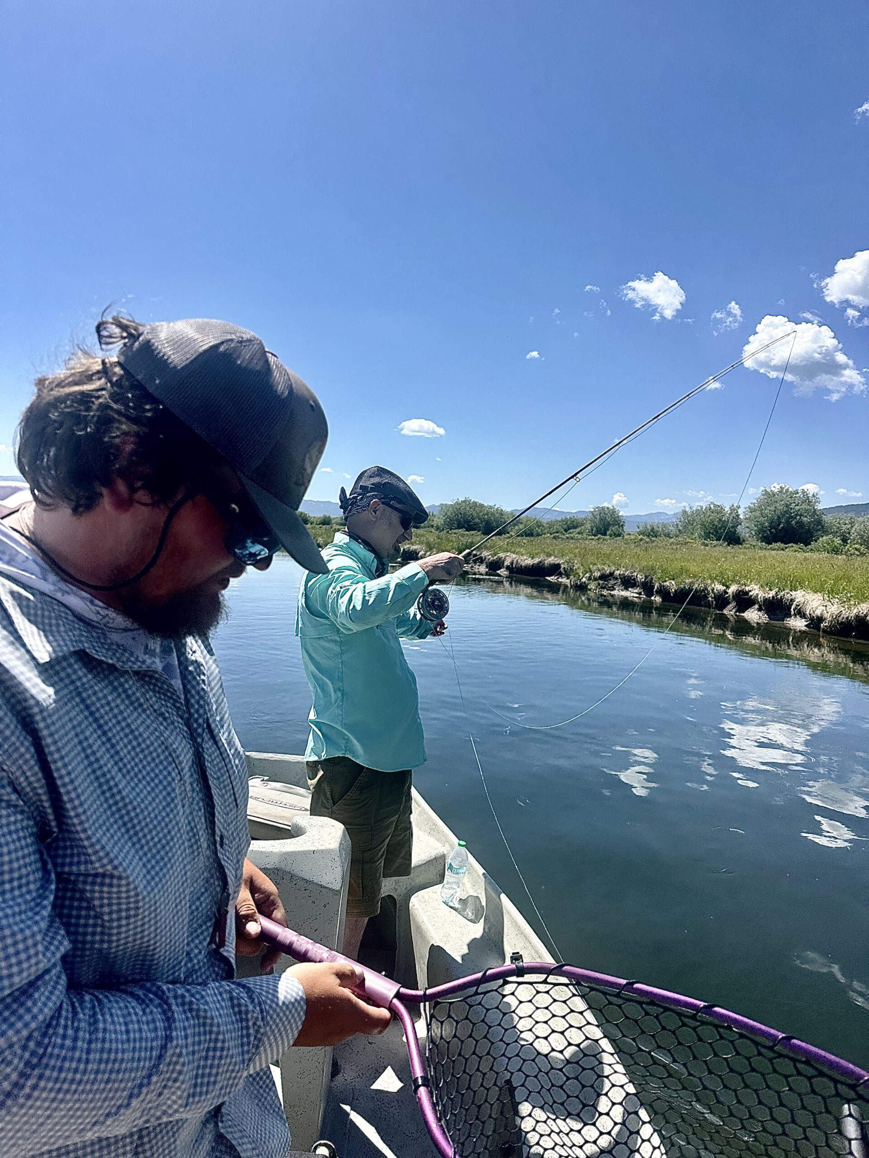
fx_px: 803
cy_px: 579
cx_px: 434
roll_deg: -2.7
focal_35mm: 24
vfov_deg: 71.6
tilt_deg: -1.0
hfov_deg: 56.8
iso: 80
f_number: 1.78
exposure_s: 1/5848
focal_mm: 6.86
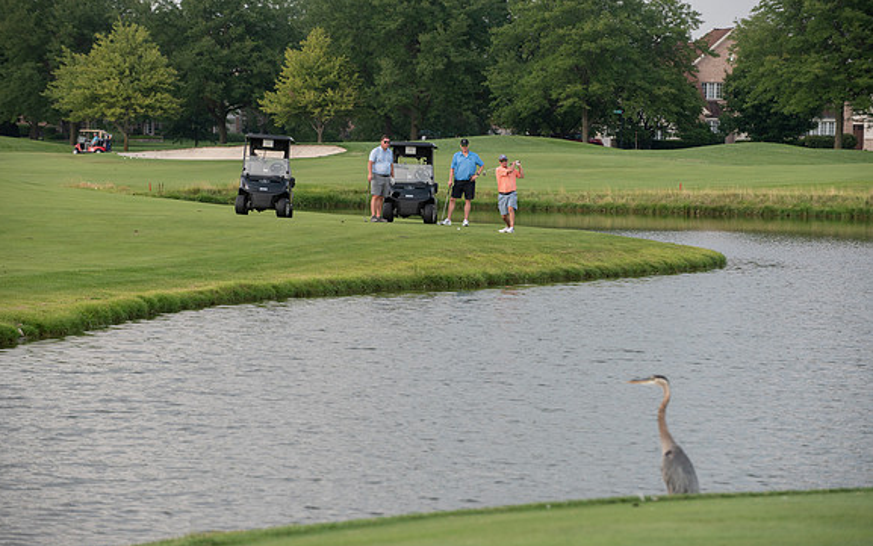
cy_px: 278
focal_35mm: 164
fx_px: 3903
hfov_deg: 12.8
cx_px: 436
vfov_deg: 8.0
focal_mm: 160
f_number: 5
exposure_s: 1/1000
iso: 250
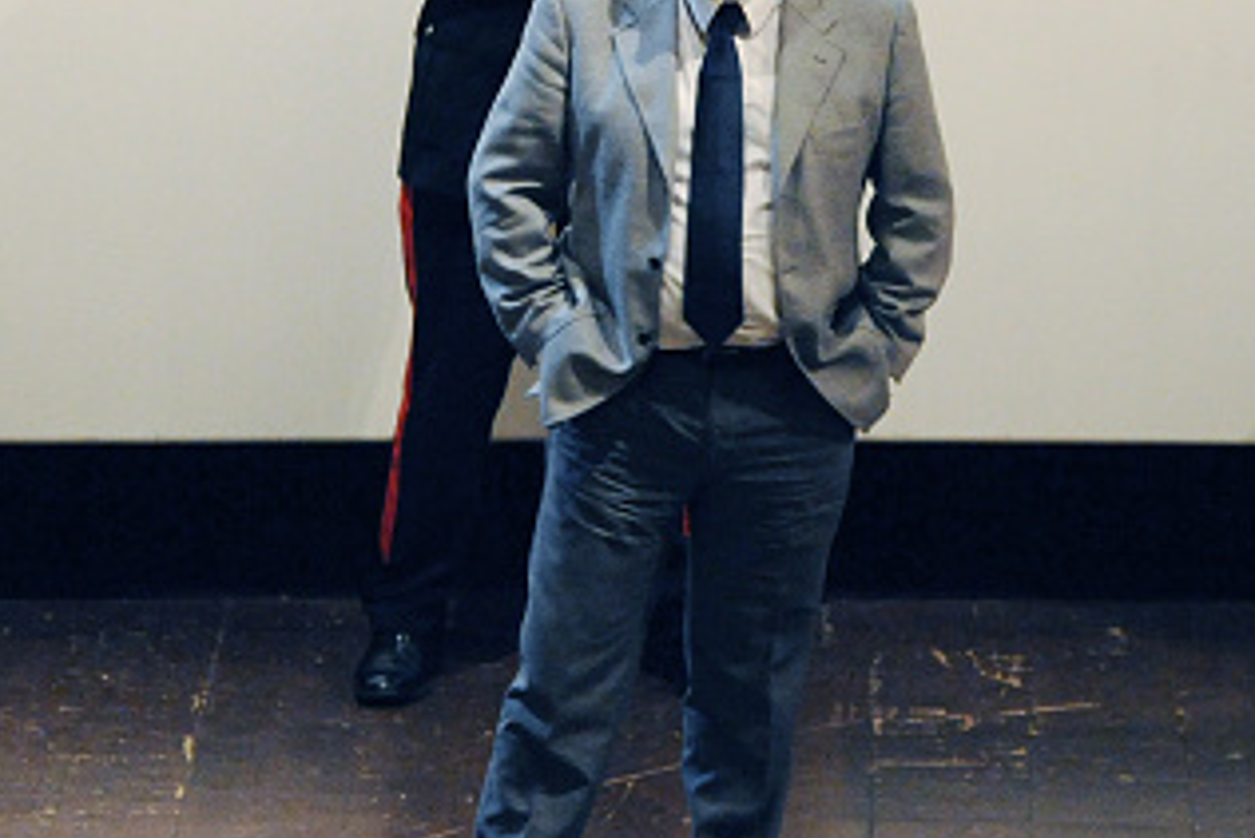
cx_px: 568
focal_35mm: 282
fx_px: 9835
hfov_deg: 7.3
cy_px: 254
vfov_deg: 4.9
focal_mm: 150
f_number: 5
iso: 6400
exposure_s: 1/80
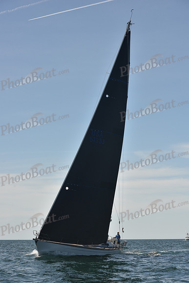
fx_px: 551
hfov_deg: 19.5
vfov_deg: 28.8
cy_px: 142
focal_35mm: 70
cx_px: 94
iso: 250
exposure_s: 1/640
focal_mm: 70
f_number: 7.1
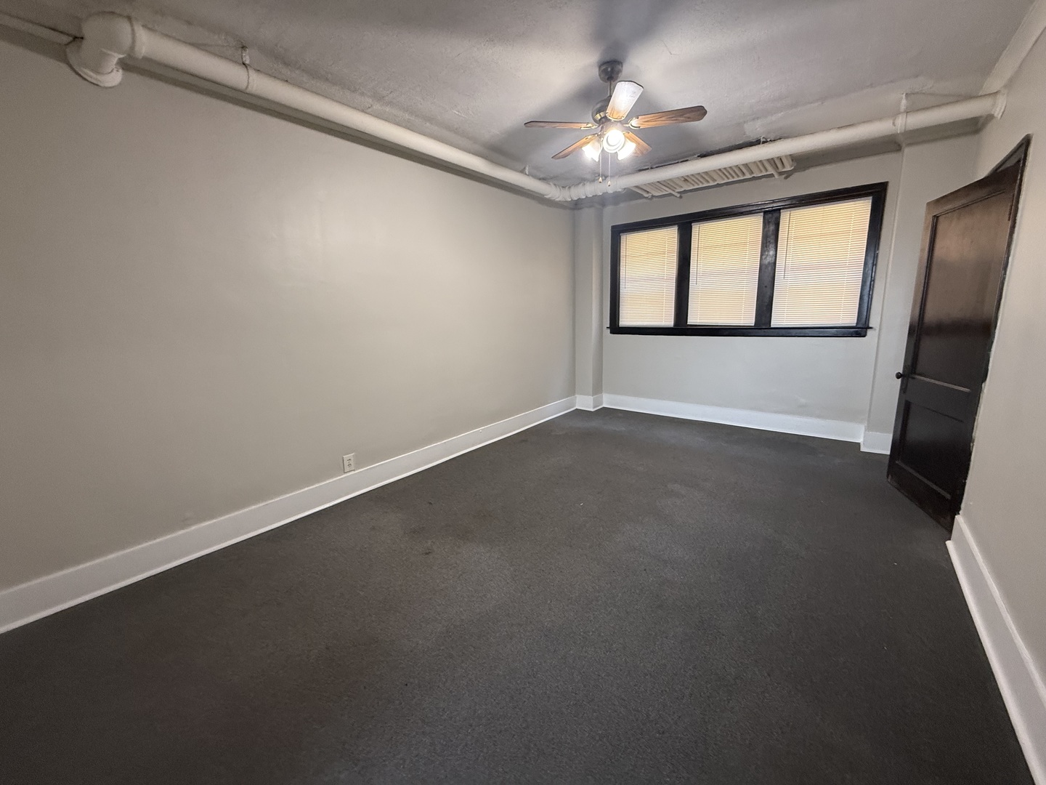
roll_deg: -0.3
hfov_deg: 102.1
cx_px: 523
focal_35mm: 14
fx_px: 423
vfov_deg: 85.7
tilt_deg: -8.1
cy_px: 392
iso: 250
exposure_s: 1/60
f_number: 2.2
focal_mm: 2.22
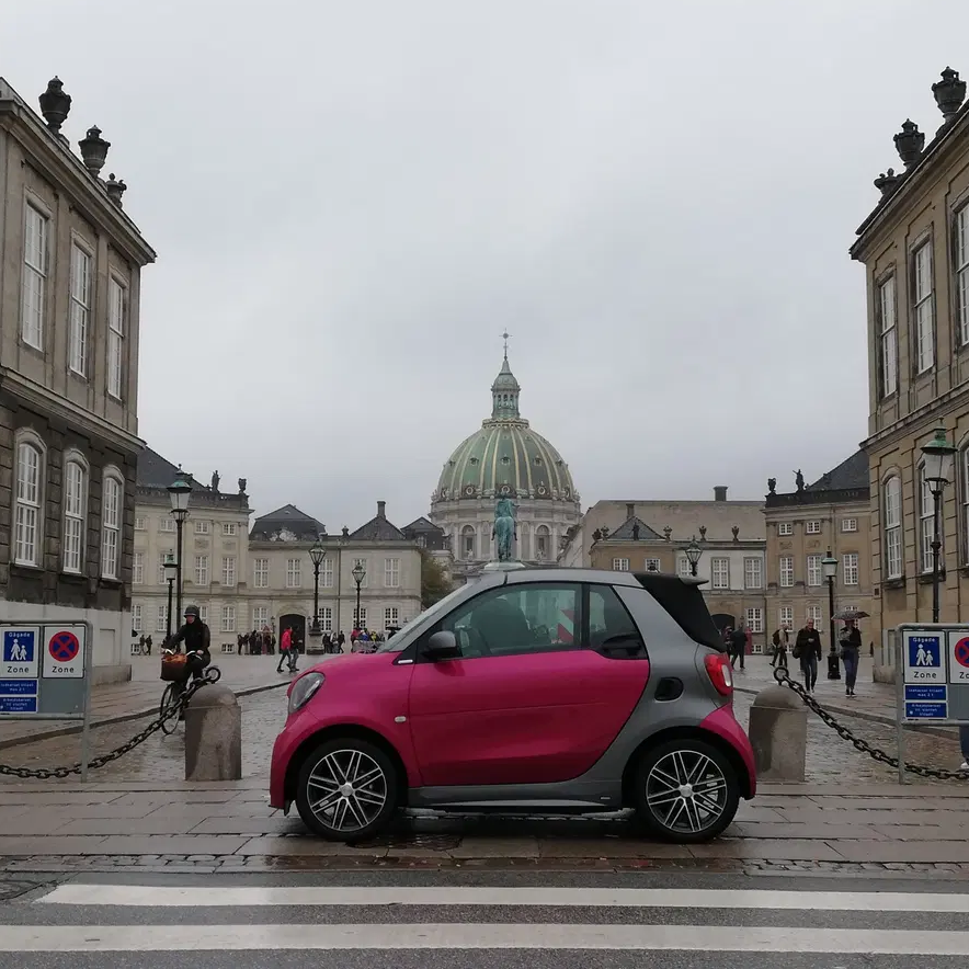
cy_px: 481
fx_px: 1520
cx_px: 481
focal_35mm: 48
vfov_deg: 35.4
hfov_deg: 35.4
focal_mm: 3.81
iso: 50
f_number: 2.2
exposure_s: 1/204
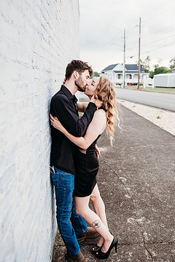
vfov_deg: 61.8
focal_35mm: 30
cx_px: 100
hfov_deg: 43.5
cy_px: 118
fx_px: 219
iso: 250
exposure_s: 1/640
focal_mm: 24
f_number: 2.8
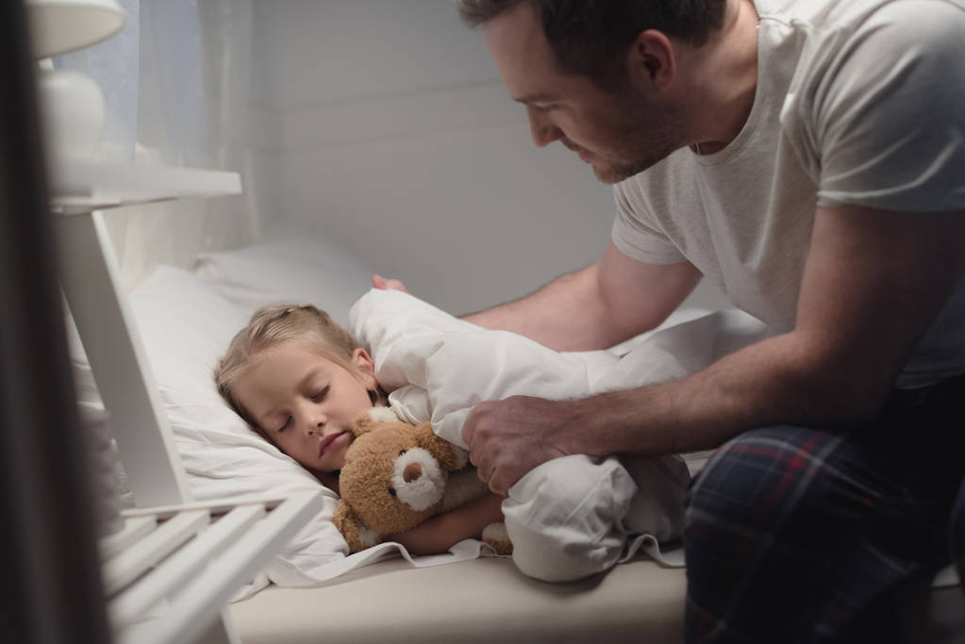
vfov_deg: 27.0
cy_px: 322
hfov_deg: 39.6
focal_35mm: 50
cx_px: 482
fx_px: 1341
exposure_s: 1/200
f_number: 2.5
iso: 400
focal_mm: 50
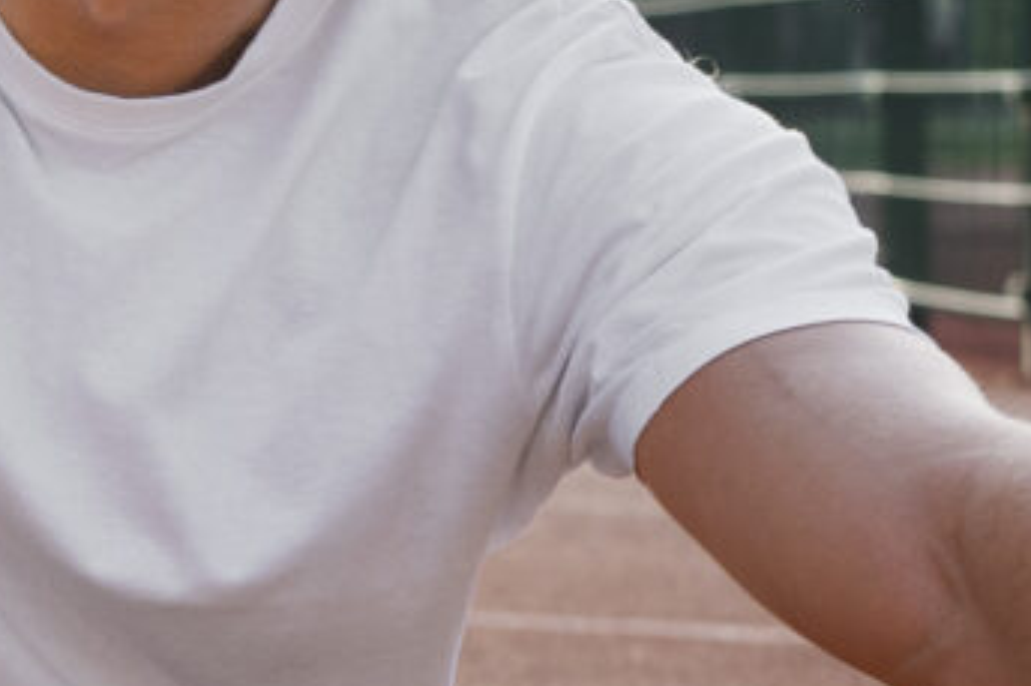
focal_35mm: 298
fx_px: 8530
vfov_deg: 4.6
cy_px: 891
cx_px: -1049
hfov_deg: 6.7
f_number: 4
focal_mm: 40
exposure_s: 1/640
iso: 250
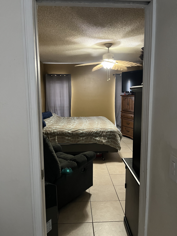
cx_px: 88
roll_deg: +0.4
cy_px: 118
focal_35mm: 26
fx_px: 177
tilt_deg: -8.1
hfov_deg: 53.1
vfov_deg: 67.3
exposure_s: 1/40
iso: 500
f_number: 1.6
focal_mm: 5.1
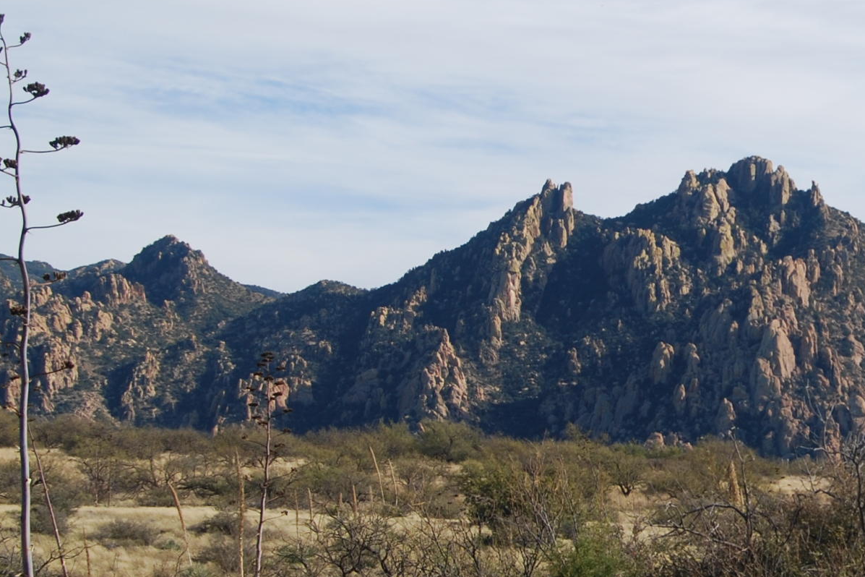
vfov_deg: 10.7
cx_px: 929
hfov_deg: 15.6
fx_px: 3075
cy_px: 265
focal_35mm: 128
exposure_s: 1/250
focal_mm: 34
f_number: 8
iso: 100
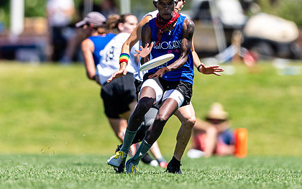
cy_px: 54
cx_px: 156
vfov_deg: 1.3
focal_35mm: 987
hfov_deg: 2.1
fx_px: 8128
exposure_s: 1/2000
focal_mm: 400
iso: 100
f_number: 2.8
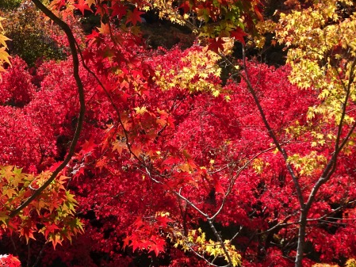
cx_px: 68
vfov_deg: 15.0
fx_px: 1008
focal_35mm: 98
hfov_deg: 19.8
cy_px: 67
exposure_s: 1/250
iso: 80
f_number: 4.5
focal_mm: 7.58
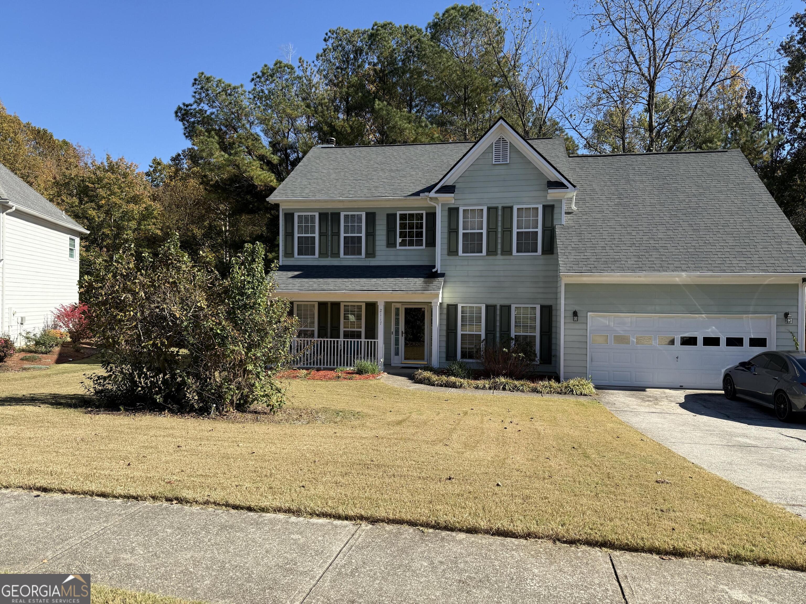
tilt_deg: -0.4
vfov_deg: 56.8
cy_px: 302
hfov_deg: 71.6
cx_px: 403
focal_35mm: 24
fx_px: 559
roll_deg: -0.4
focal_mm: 6.76
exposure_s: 1/3584
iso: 100
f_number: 1.78
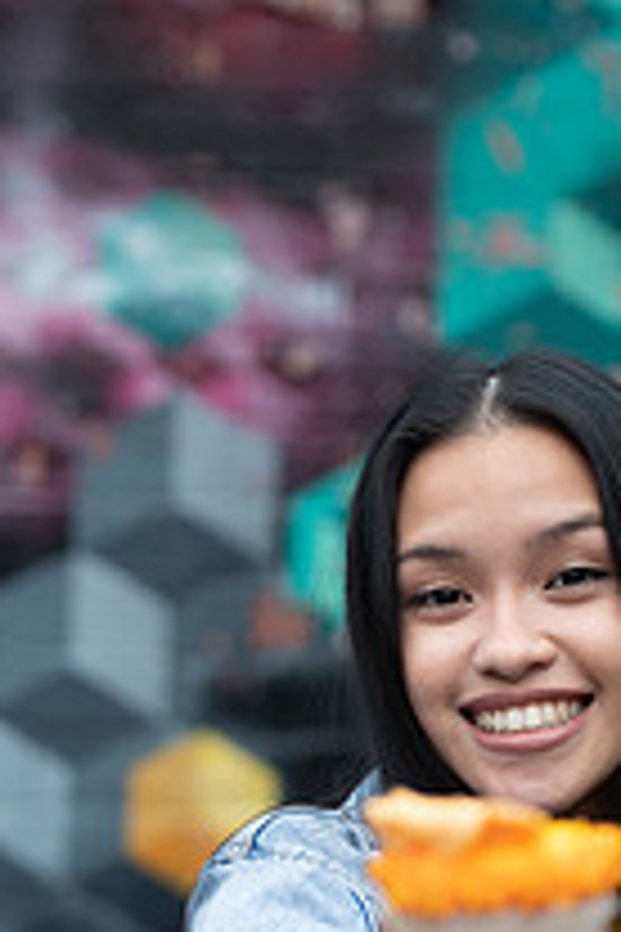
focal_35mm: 152
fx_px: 3933
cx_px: 400
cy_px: 855
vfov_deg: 13.4
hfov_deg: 9.0
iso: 250
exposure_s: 1/125
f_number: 2.8
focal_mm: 70
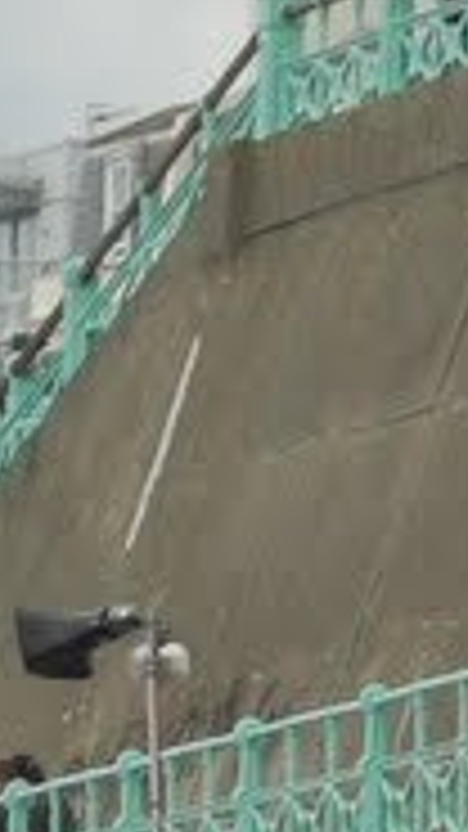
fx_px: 14368
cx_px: 63
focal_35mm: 651
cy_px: 1779
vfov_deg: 3.3
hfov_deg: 1.9
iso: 200
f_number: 11
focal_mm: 48
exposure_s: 1/320
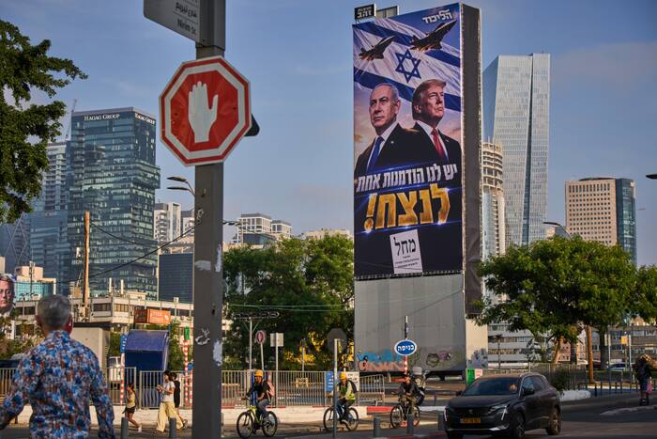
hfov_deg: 28.8
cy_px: 220
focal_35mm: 70
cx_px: 328
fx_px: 1278
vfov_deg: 19.5
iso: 200
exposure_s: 1/1000
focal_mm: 70
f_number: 7.1
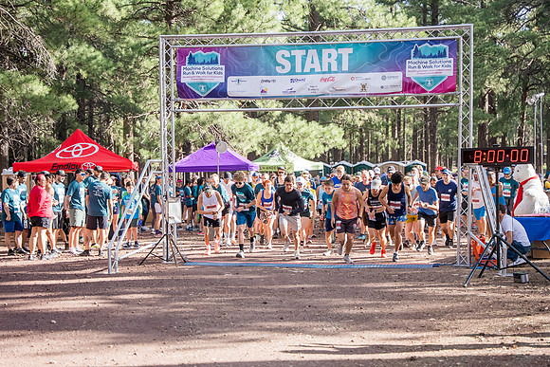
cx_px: 275
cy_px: 184
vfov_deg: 19.5
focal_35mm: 70
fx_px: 1070
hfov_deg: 28.8
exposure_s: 1/1600
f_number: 3.2
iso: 500
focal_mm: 70
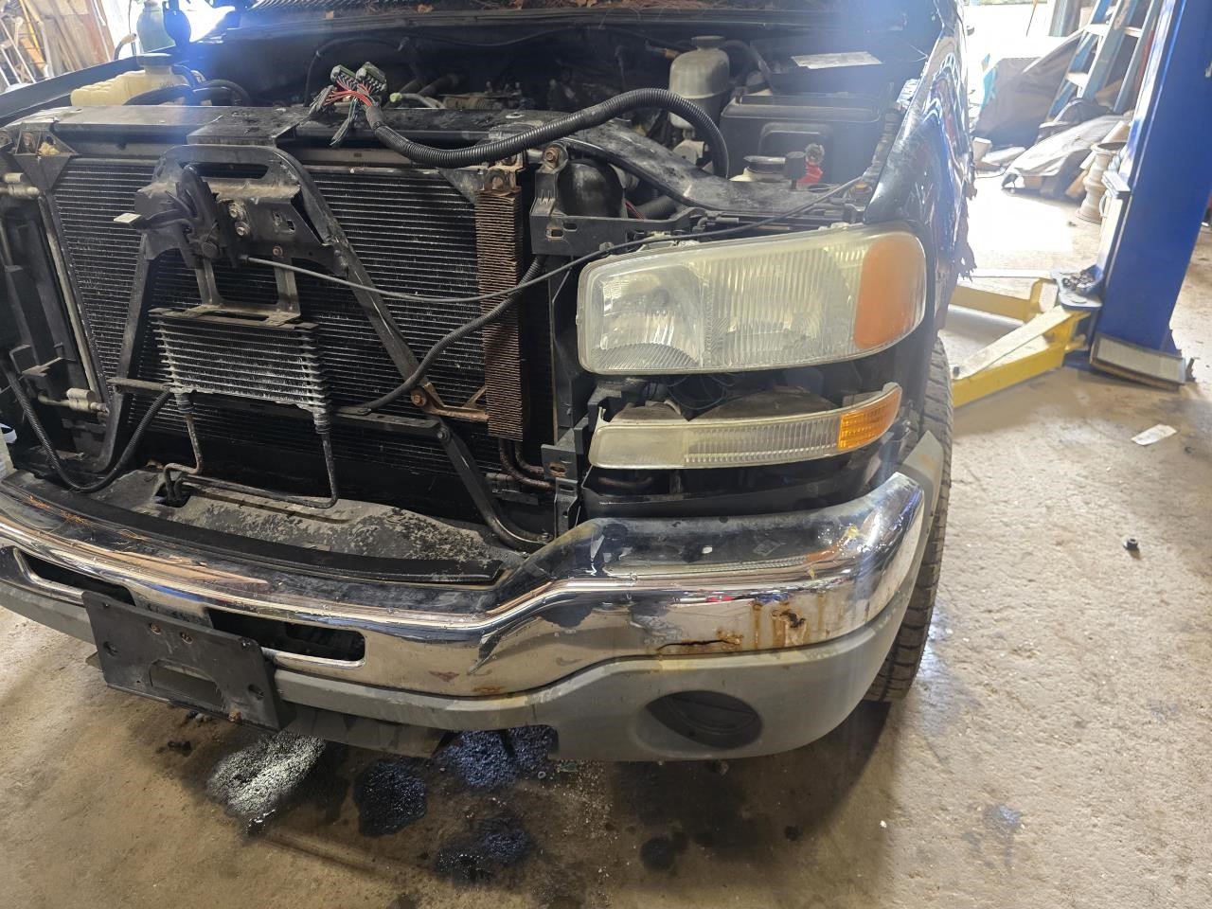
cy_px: 454
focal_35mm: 23
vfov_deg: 58.9
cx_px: 606
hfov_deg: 73.9
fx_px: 805
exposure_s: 1/120
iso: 500
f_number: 1.7
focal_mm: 6.3
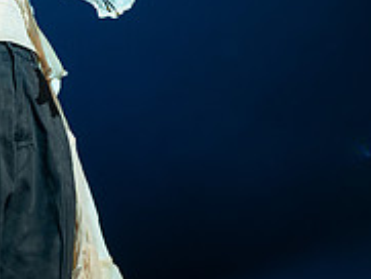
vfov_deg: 6.0
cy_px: -29
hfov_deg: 8.0
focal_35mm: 248
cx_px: 145
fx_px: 2660
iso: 400
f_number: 2.8
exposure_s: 1/250
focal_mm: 70
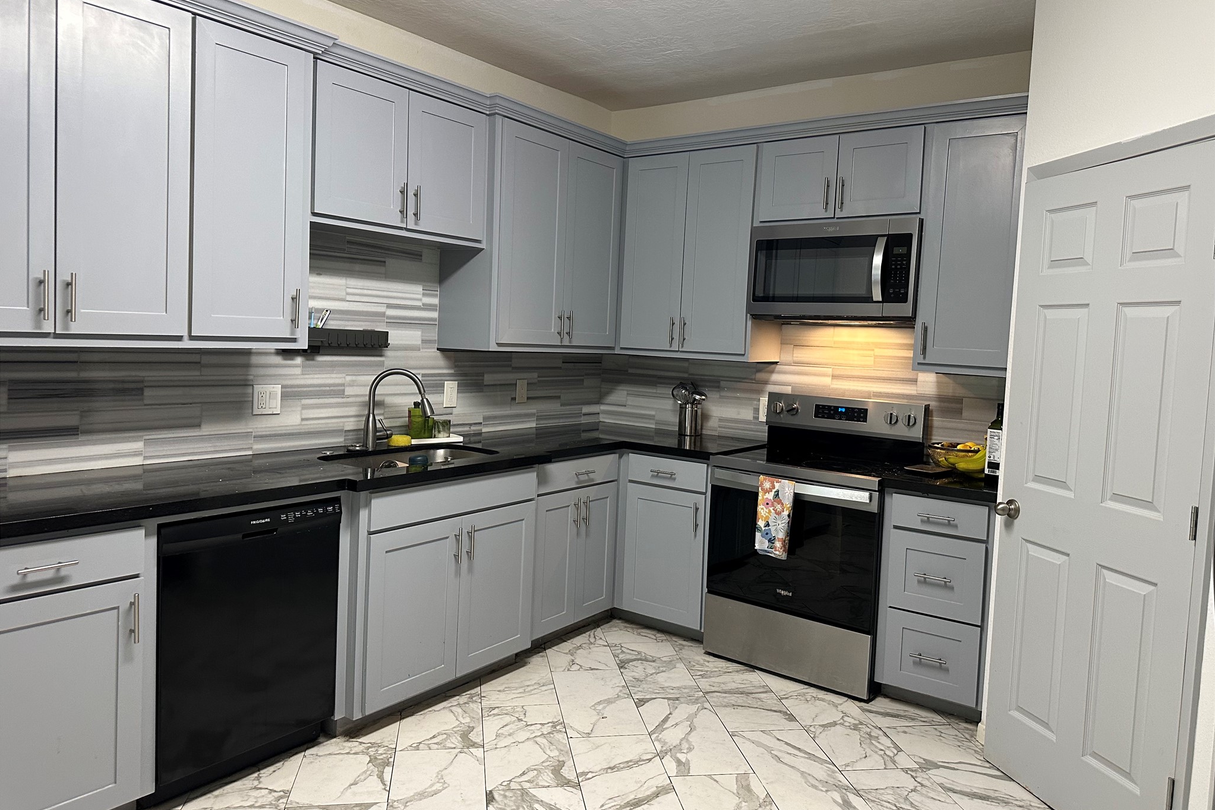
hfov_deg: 71.5
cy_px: 377
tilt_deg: -3.5
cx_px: 607
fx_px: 844
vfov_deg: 51.2
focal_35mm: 25
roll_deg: -1.9
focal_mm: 6.86
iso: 320
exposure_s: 1/60
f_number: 1.78
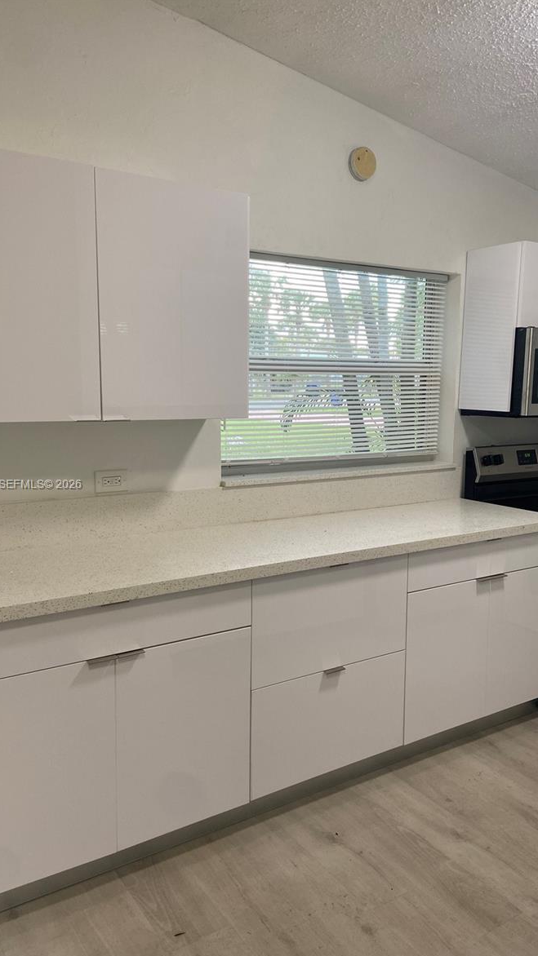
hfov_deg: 40.1
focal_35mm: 29
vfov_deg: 66.1
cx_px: 298
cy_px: 485
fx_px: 736
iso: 64
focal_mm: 4.25
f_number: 1.8
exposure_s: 1/60
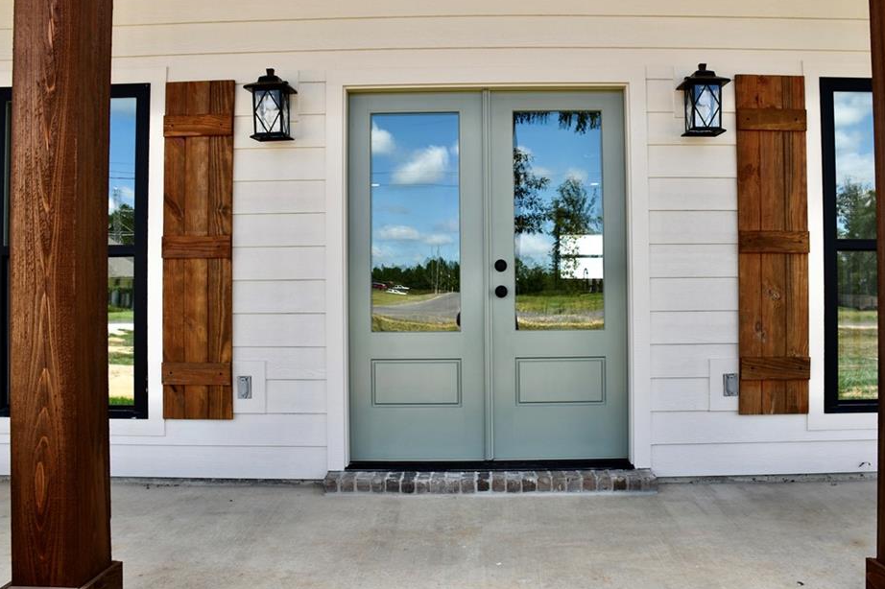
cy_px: 274
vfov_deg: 43.6
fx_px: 737
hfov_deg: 61.8
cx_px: 481
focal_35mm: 30
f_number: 6.3
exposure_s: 1/160
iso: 100
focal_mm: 18
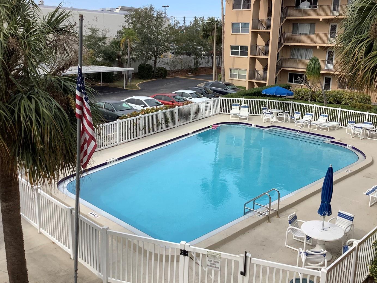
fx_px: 392
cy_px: 124
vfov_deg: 39.6
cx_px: 209
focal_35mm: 36
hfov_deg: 51.3
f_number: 2.4
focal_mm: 3.3
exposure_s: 1/1381
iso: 25
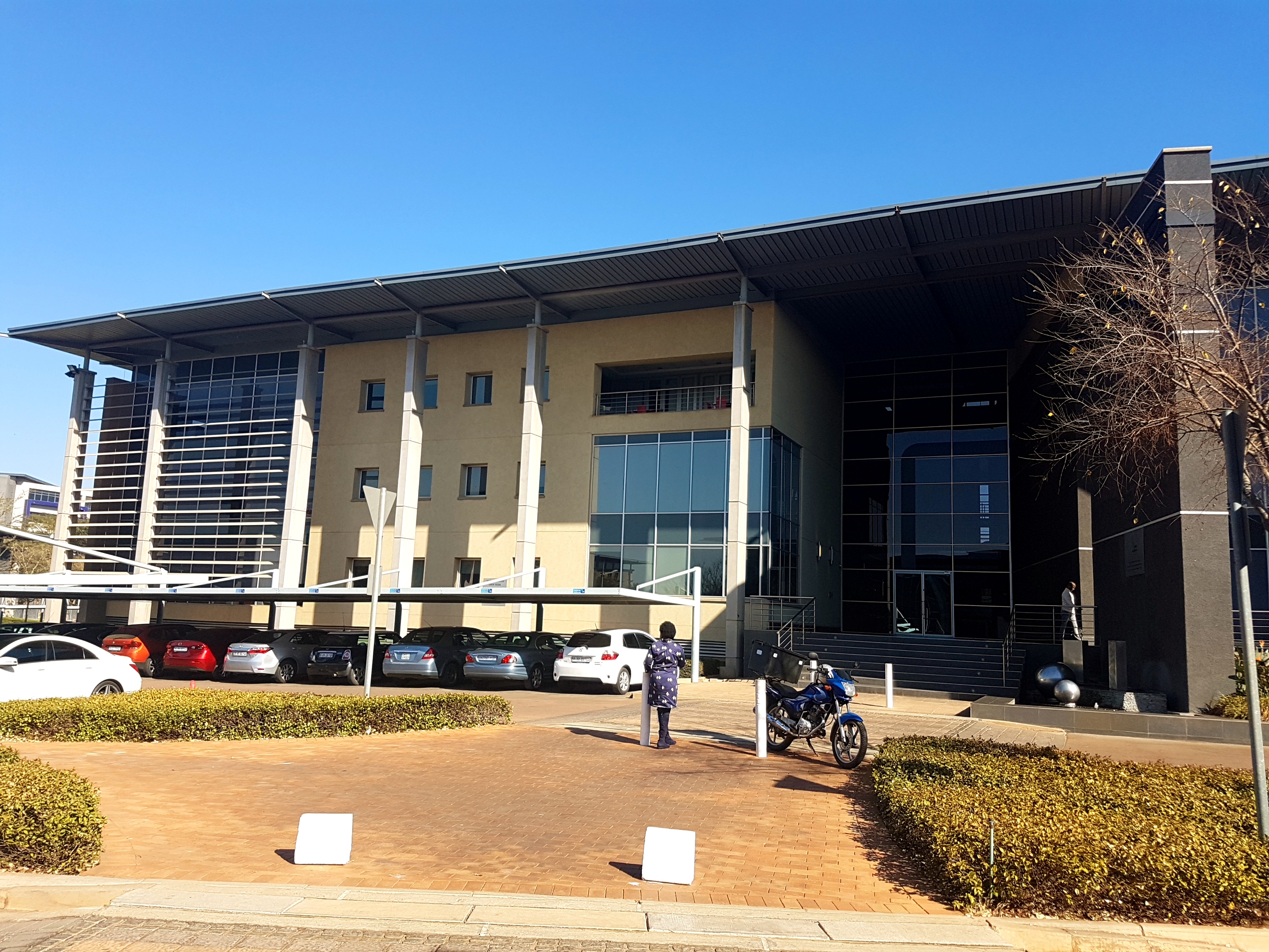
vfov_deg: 53.1
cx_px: 634
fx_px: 953
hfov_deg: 67.3
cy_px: 476
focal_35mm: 26
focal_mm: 4.2
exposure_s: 1/1272
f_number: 1.7
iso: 40
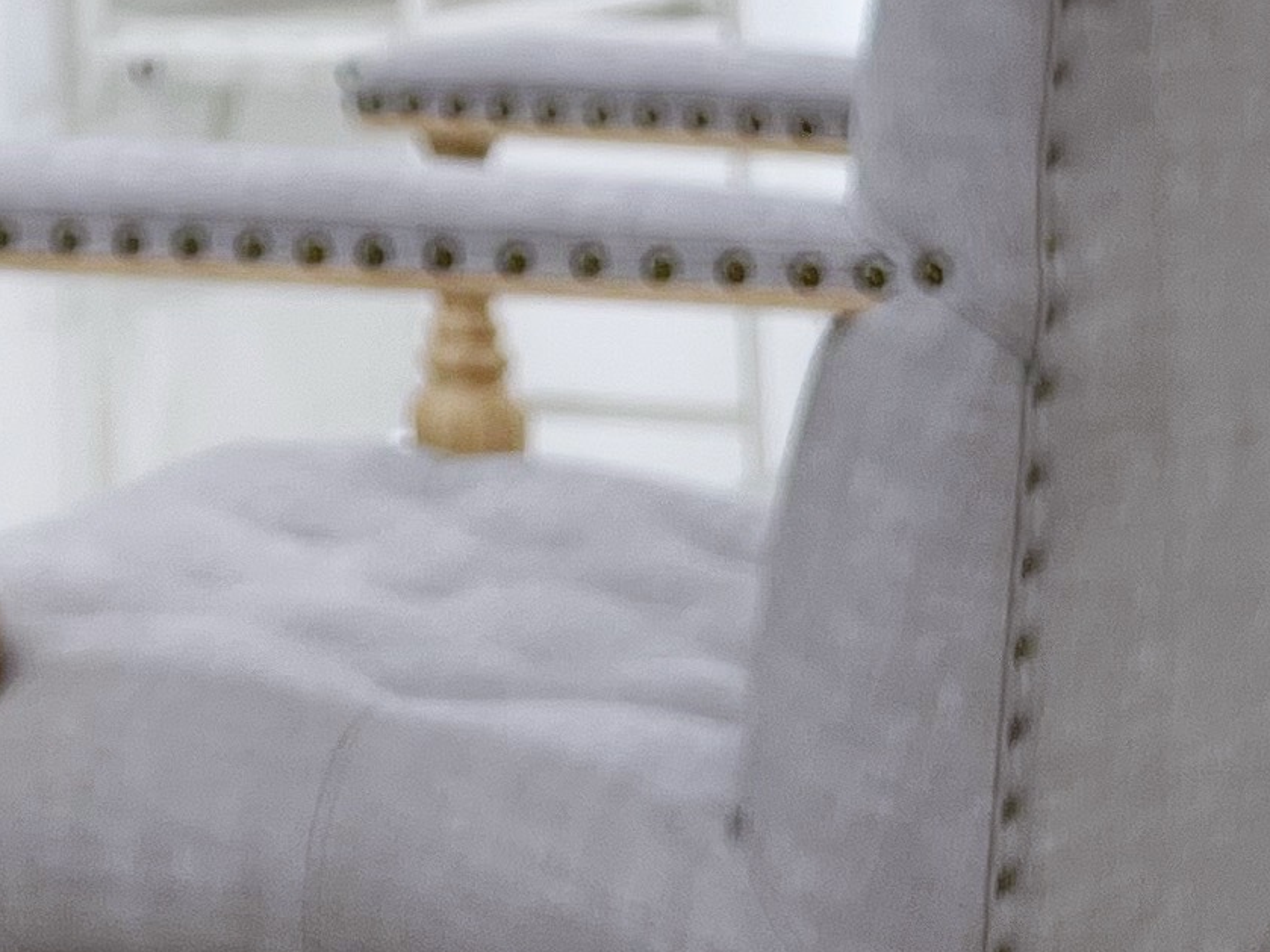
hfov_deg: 15.1
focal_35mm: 125
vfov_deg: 10.7
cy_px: -1056
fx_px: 4585
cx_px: -316
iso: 64
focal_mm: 5.7
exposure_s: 1/100
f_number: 1.5
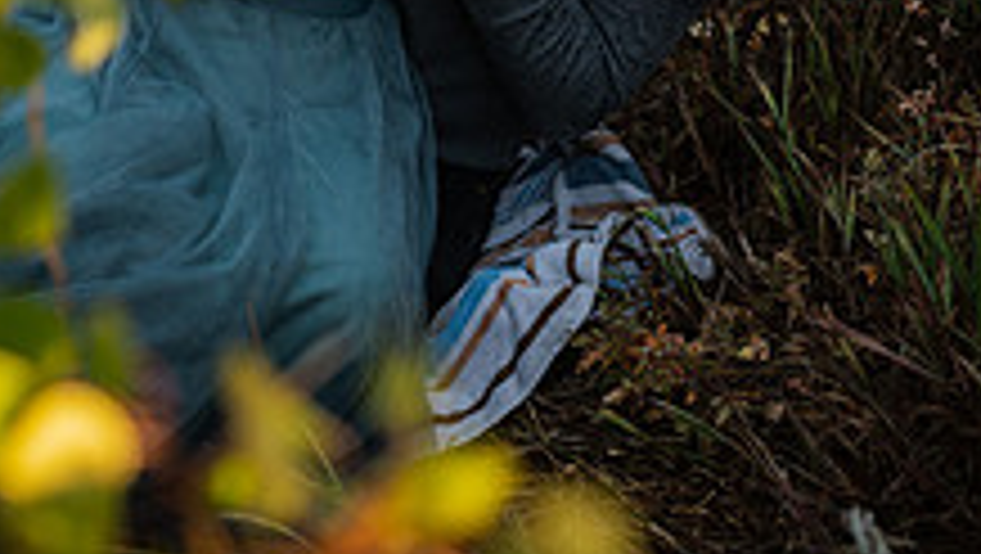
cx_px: 403
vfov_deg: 10.9
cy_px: -198
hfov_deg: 19.8
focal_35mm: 108
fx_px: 2811
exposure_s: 1/400
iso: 400
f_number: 2.2
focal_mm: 50
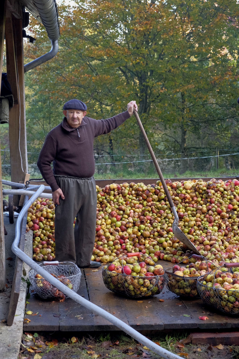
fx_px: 687
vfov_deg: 29.2
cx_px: 120
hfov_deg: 19.7
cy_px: 180
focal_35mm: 69
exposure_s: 1/220
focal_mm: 46.3
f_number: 5.6
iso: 1600
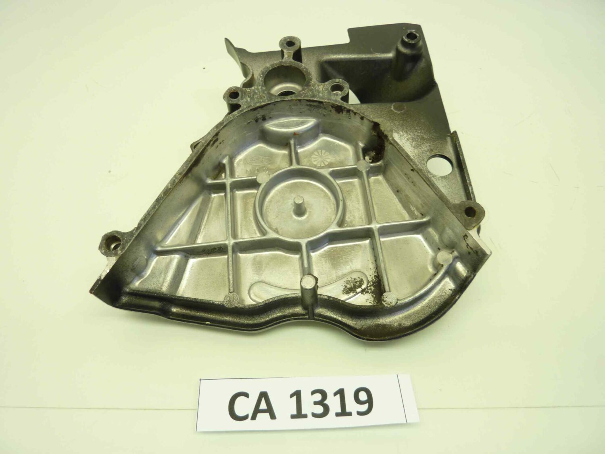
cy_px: 227
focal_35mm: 25
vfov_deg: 54.9
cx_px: 302
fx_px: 437
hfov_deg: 69.4
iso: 80
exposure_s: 1/25
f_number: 3.3
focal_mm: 4.1
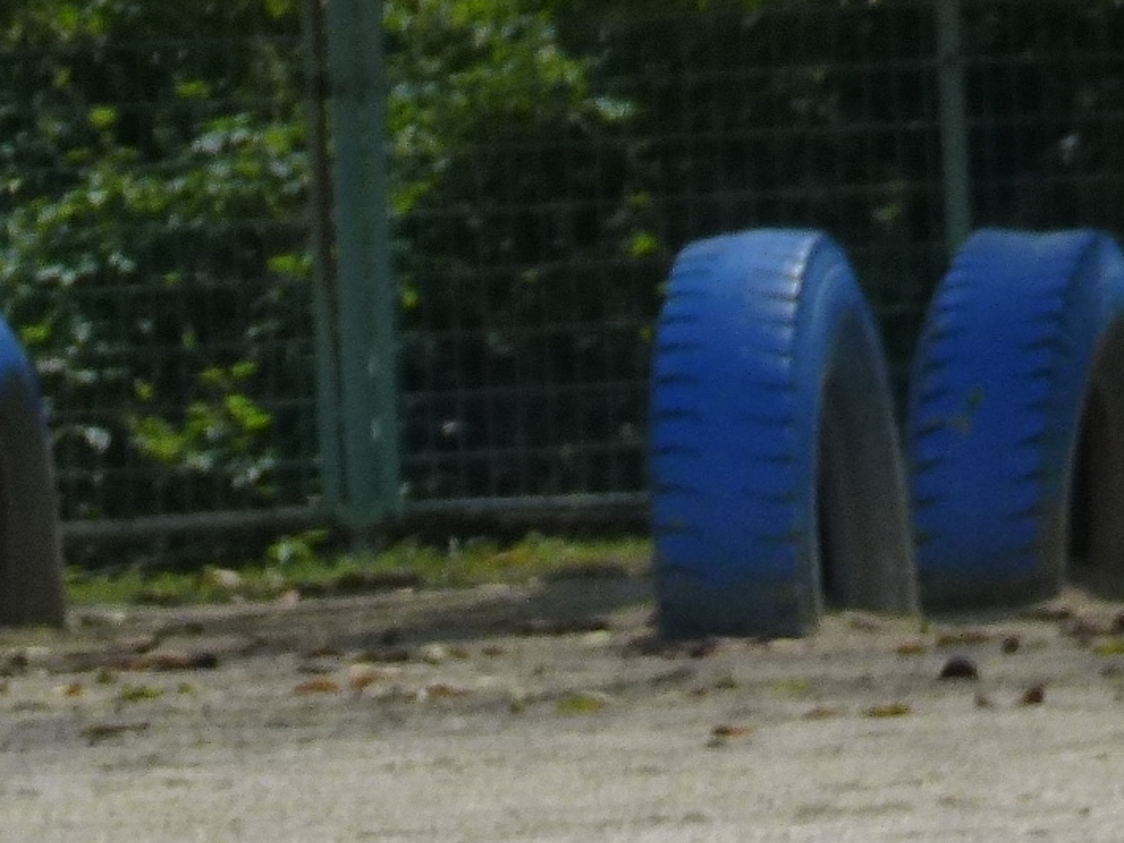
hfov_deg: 1.4
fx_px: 44954
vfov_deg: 1.1
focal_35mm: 1384
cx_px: -301
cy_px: 1504
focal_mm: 68.8
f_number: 5.9
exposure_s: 1/800
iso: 160
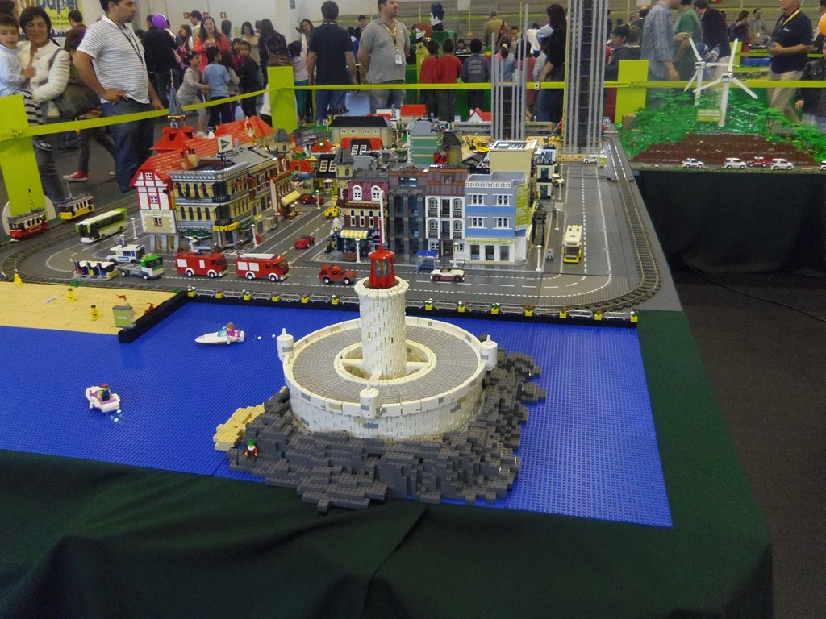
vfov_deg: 49.7
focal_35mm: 28
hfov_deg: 63.4
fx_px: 668
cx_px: 413
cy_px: 310
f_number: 3.9
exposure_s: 1/40
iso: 400
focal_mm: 5
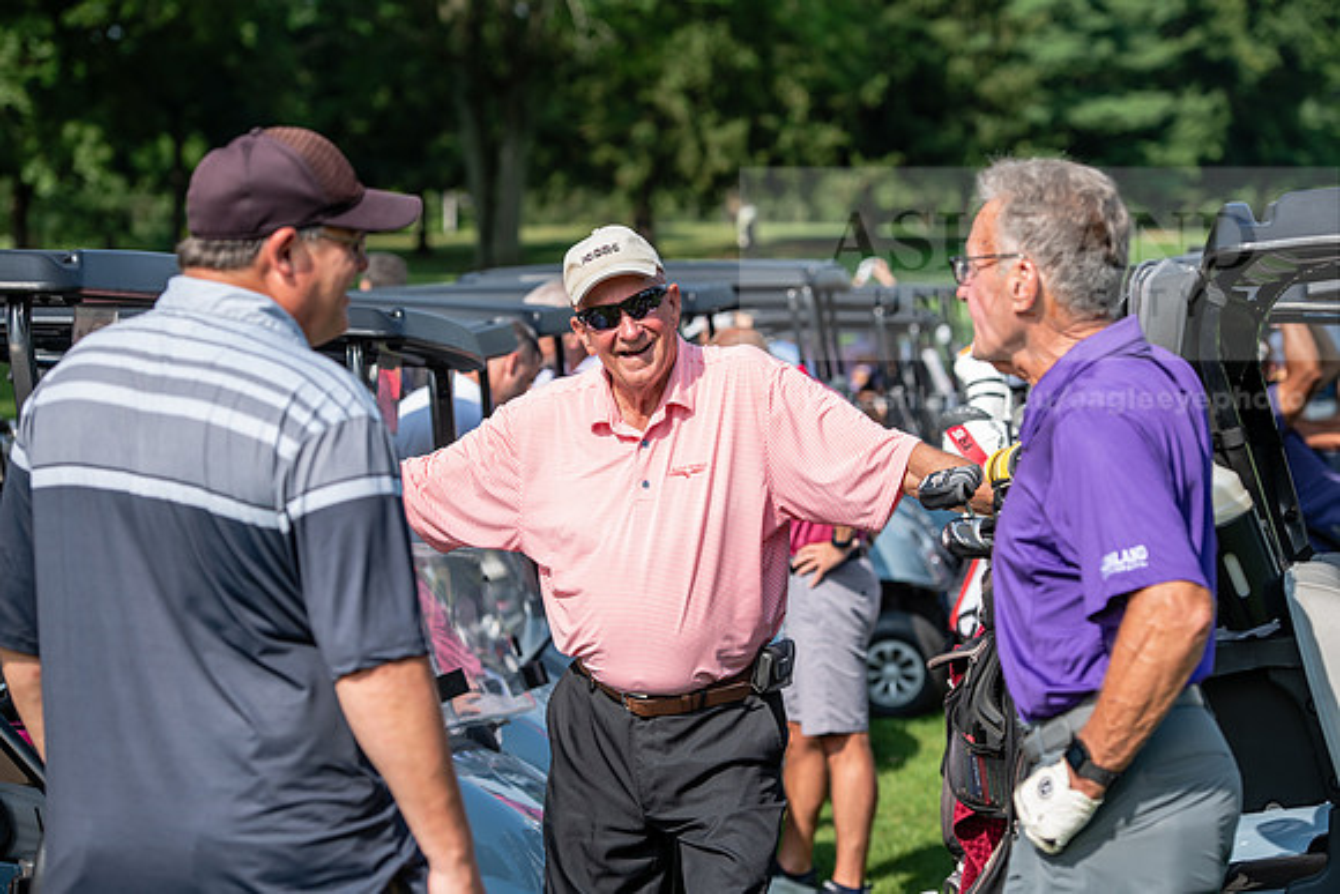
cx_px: 670
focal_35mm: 102
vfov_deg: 13.4
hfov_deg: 20.0
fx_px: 3797
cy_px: 447
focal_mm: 102
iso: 80
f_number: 4
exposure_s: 1/500
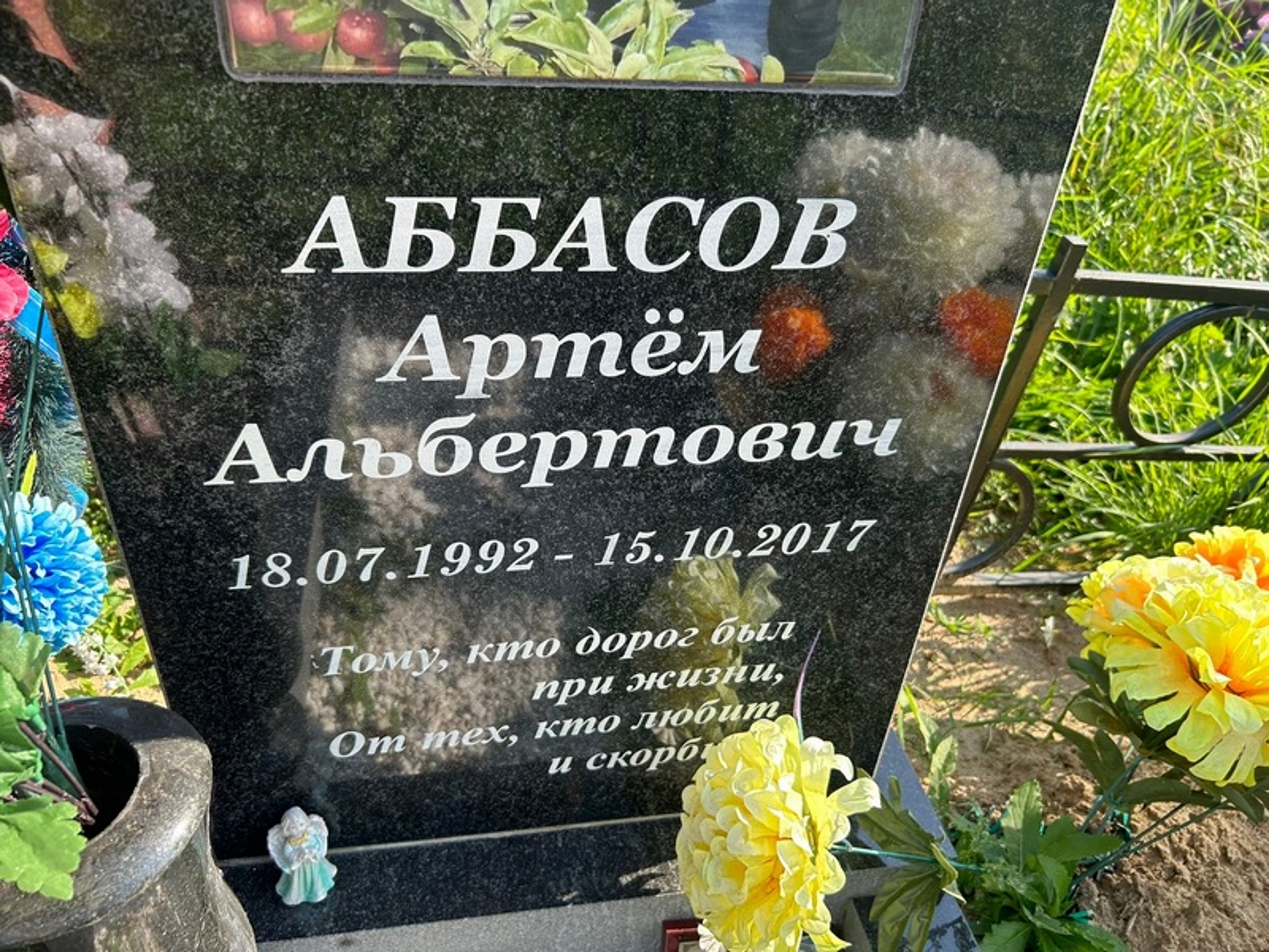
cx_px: 634
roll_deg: -5.3
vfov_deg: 53.1
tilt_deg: -36.1
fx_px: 953
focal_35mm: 26
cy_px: 476
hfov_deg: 67.3
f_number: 1.5
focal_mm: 5.7
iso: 50
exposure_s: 1/743
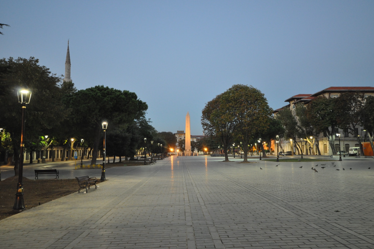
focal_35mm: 31
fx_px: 322
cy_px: 123
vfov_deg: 42.3
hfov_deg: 60.3
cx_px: 193
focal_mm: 20
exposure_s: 1/13
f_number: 5.6
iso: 1600
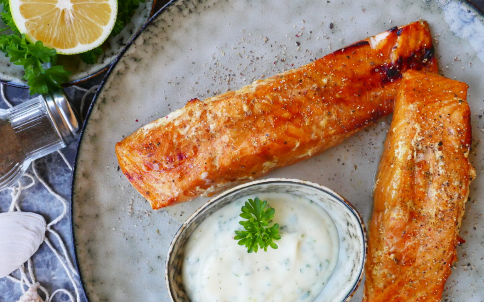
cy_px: 159
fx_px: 554
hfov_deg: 47.2
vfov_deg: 30.5
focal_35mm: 42
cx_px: 238
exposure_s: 1/25
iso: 1600
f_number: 8
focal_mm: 14.5
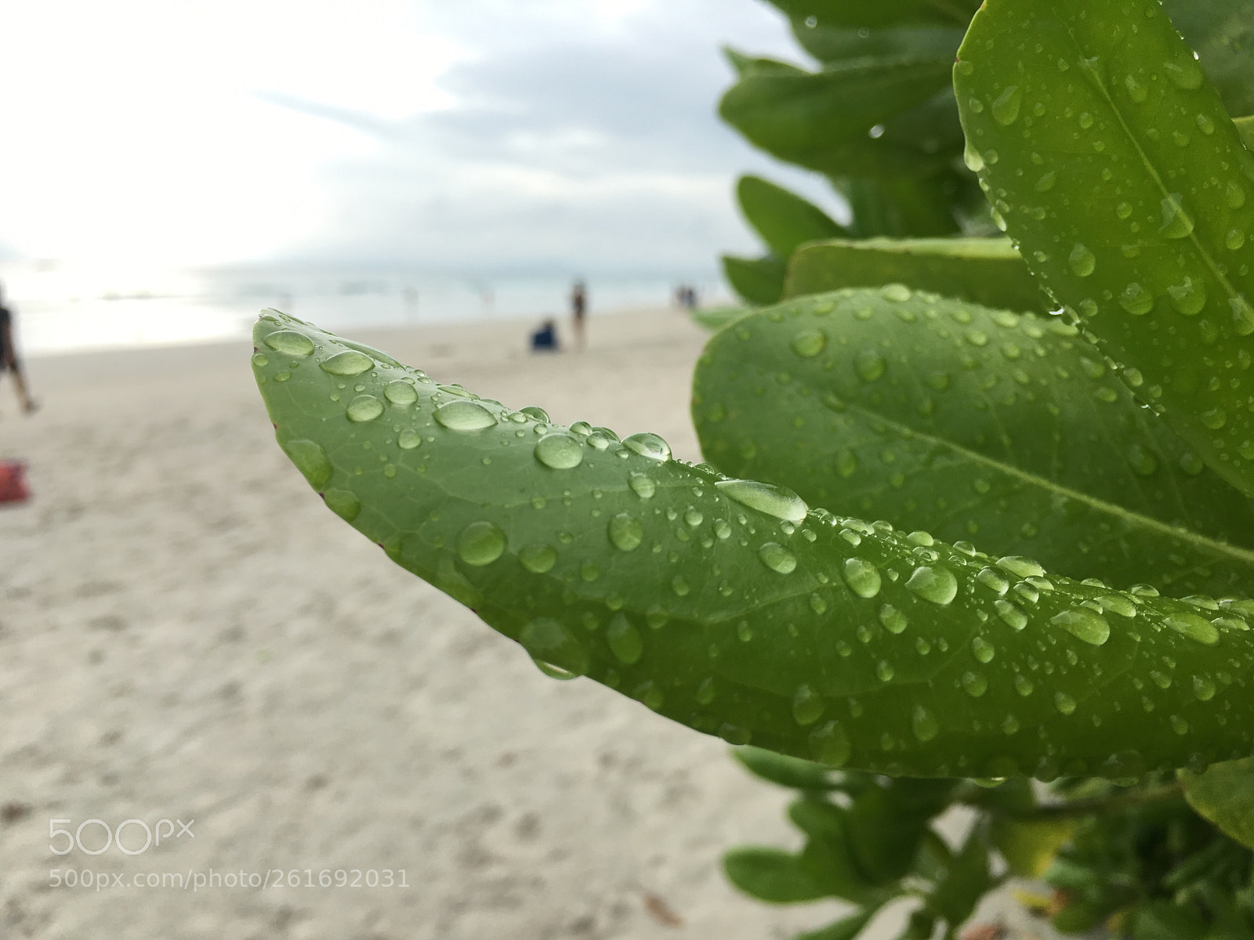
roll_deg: -1.5
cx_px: 627
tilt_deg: -9.8
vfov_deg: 48.2
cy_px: 470
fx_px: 1051
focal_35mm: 29
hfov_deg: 61.7
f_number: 2.2
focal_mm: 4.15
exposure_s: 1/304
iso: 25
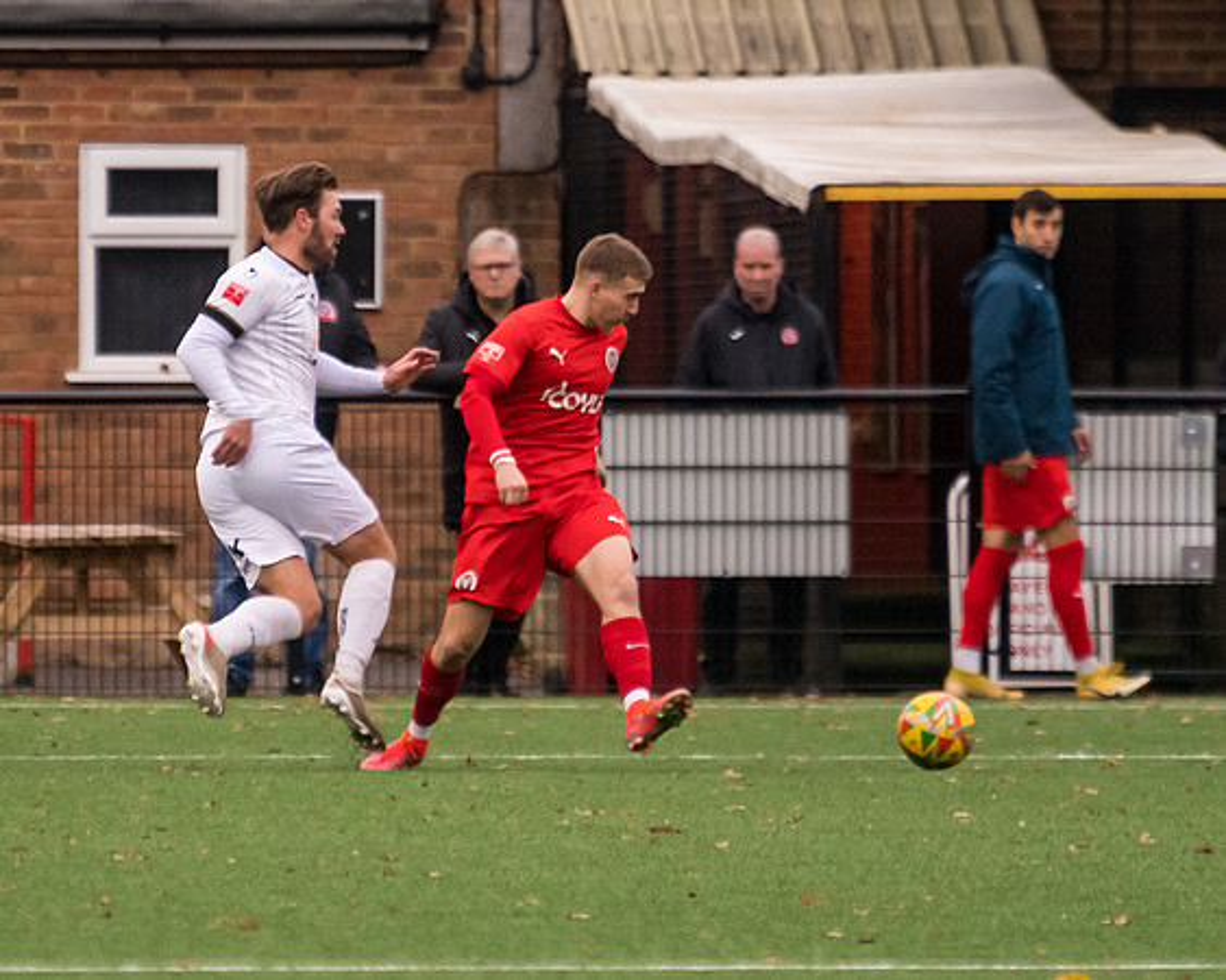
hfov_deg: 2.5
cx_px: 360
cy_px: 454
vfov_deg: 2.0
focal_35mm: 790
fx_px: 28665
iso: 2000
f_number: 4
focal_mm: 280
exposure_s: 1/1000
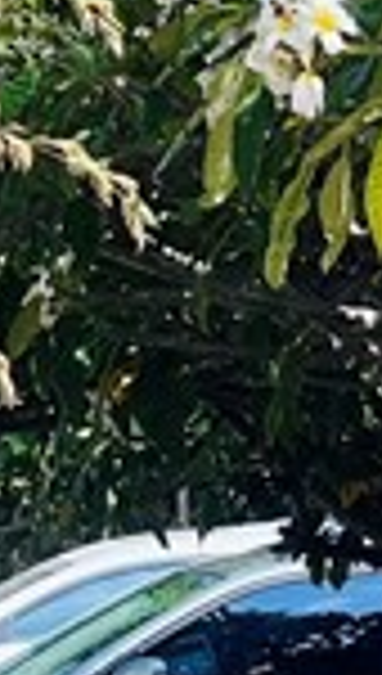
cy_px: 432
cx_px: 413
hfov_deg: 6.3
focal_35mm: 193
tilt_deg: +2.6
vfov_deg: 11.1
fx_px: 3456
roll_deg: -0.5
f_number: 1.6
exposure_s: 1/777
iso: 50
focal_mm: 5.1
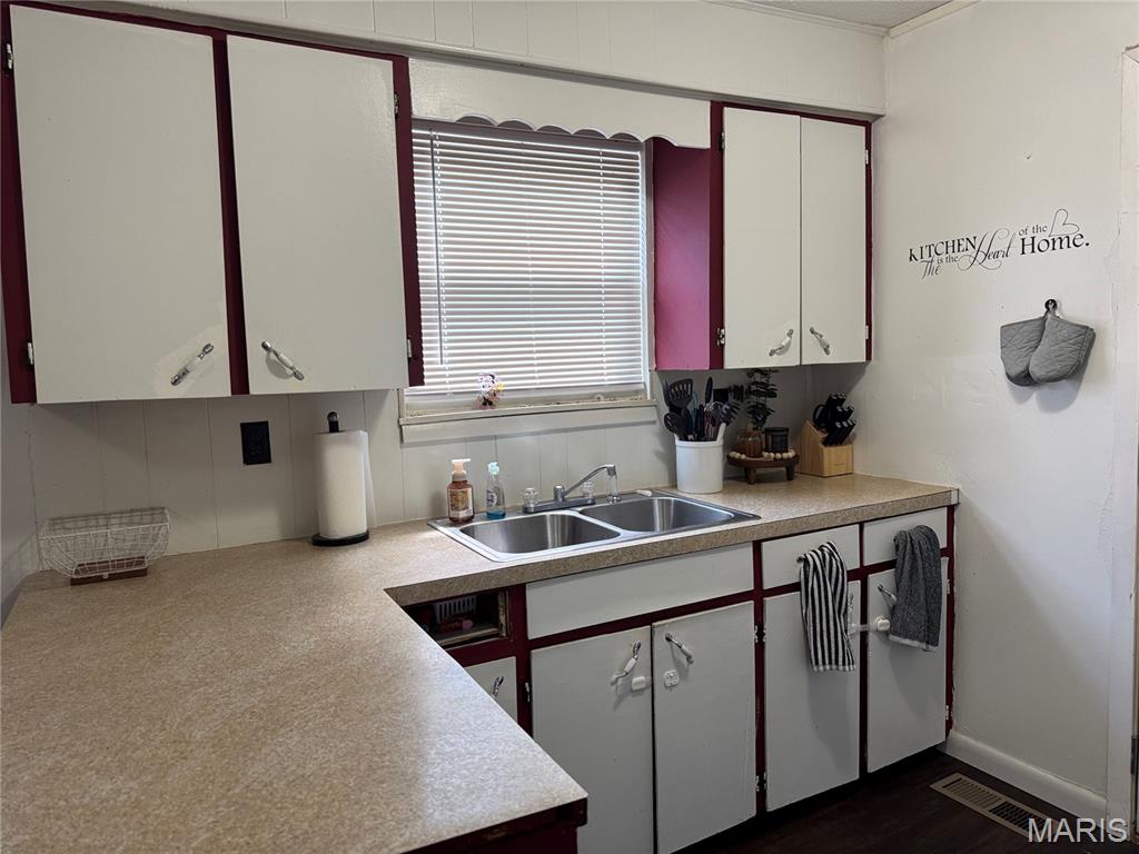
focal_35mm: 24
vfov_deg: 56.8
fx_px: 790
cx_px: 570
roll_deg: +1.3
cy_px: 427
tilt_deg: -5.2
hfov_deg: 71.6
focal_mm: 6.76
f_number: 1.78
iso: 250
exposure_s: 1/60
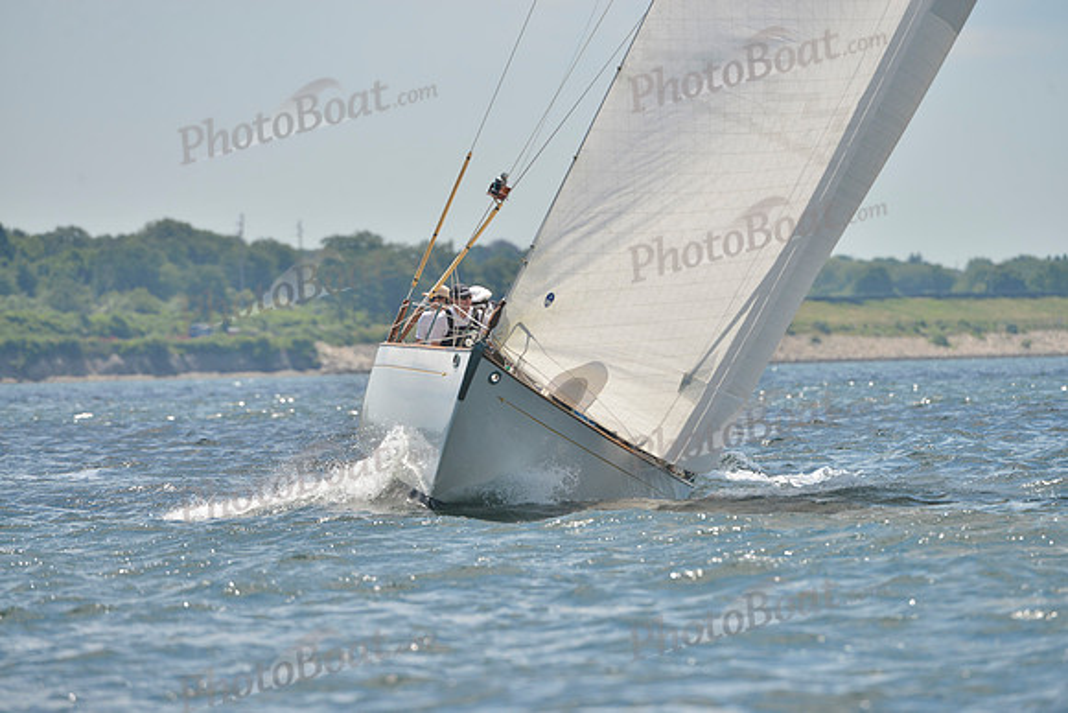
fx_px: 11869
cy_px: 356
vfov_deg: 3.4
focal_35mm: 400
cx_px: 534
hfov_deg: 5.2
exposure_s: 1/1250
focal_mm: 400
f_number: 6.3
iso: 280
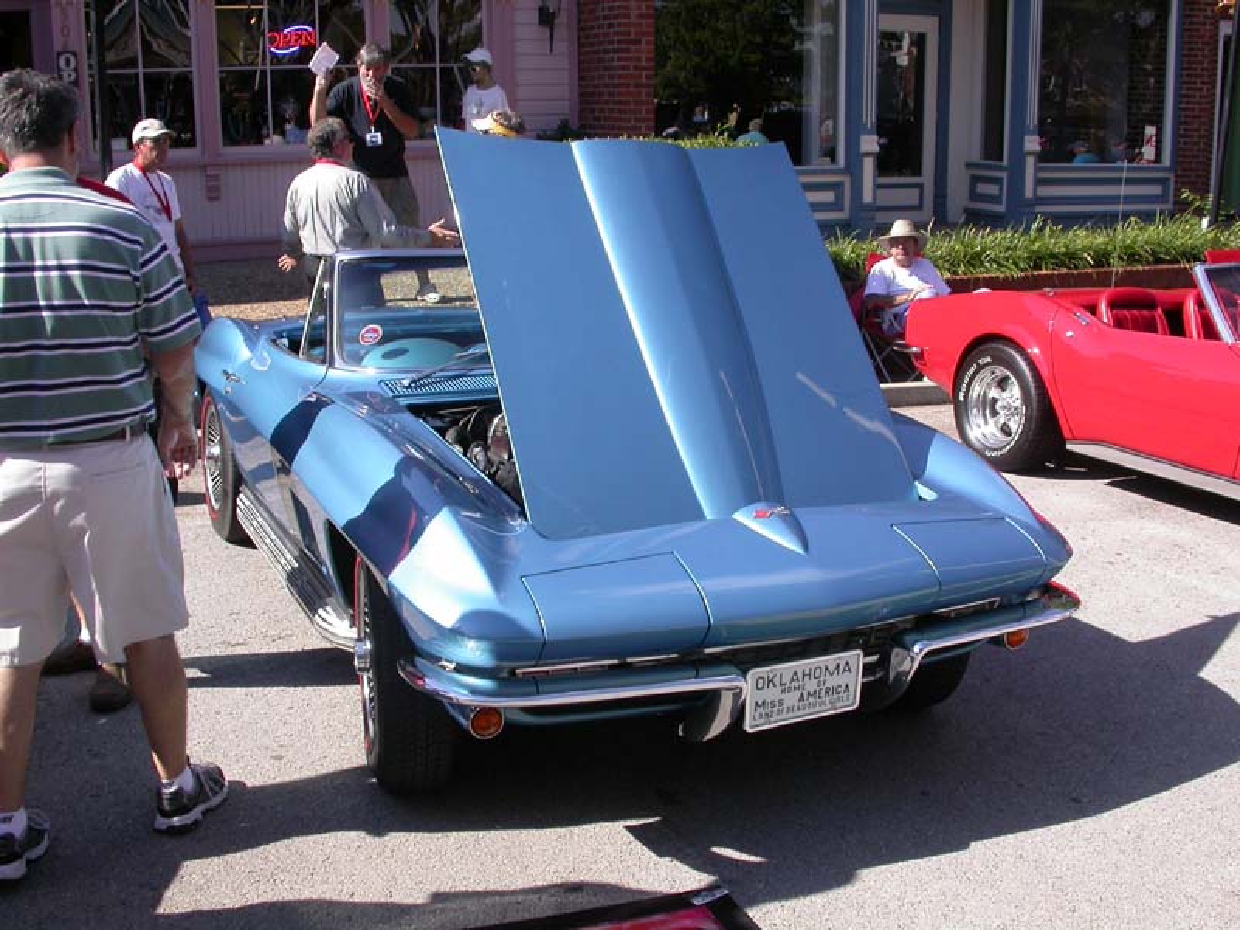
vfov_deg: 37.7
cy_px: 465
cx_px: 620
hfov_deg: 49.0
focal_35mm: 38
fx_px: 1361
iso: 100
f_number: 6
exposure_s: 1/259
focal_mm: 7.85
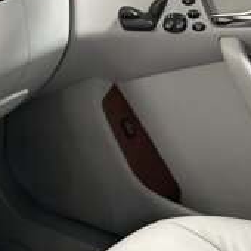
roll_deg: +2.0
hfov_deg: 19.7
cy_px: 242
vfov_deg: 21.0
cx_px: -86
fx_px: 656
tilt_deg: -35.1
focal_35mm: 80
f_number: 1.78
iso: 640
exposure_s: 1/42
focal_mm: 6.86
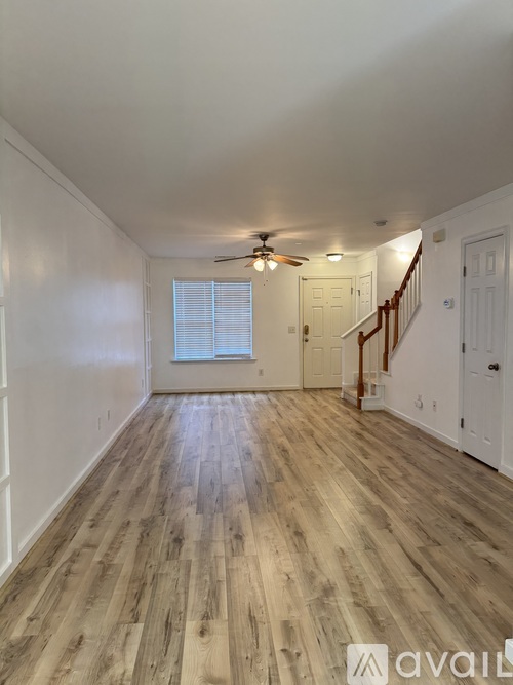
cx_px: 256
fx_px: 474
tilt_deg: -3.8
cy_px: 342
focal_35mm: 24
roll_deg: +1.4
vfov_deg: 71.6
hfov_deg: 56.8
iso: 160
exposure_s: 1/120
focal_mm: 6.76
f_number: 1.78
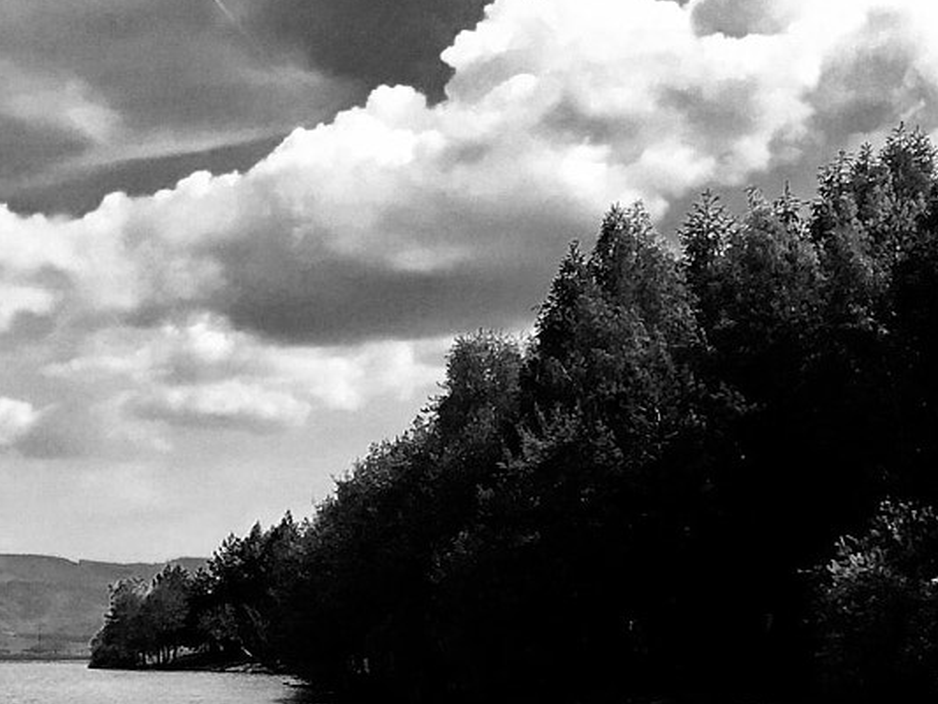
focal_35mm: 87
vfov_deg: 16.4
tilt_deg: -2.1
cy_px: 792
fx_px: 2358
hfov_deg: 20.0
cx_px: -380
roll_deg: -0.7
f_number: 2.2
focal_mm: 4.15
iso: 32
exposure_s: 1/2326
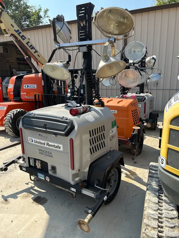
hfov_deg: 53.1
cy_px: 119
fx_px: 179
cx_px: 90
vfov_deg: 67.3
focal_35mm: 26
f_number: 1.5
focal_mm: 5.7
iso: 50
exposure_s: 1/2299
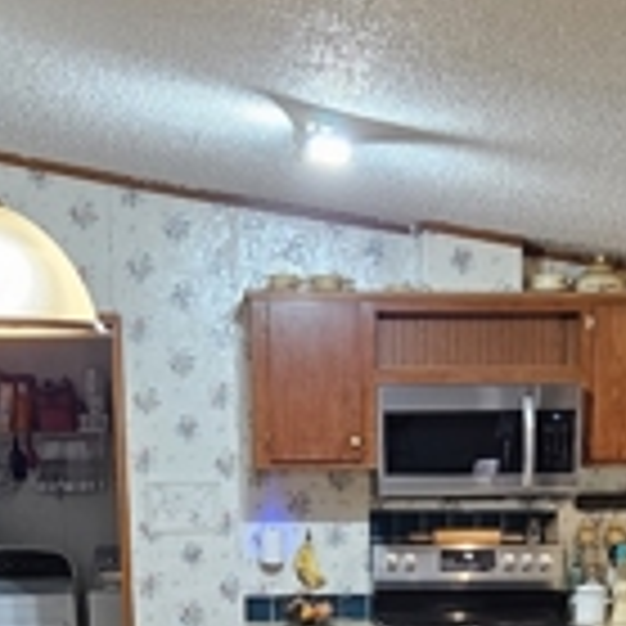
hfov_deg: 22.1
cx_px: 412
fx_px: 1596
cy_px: 806
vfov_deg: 20.4
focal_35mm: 78
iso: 400
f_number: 1.8
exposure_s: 1/120
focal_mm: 5.4
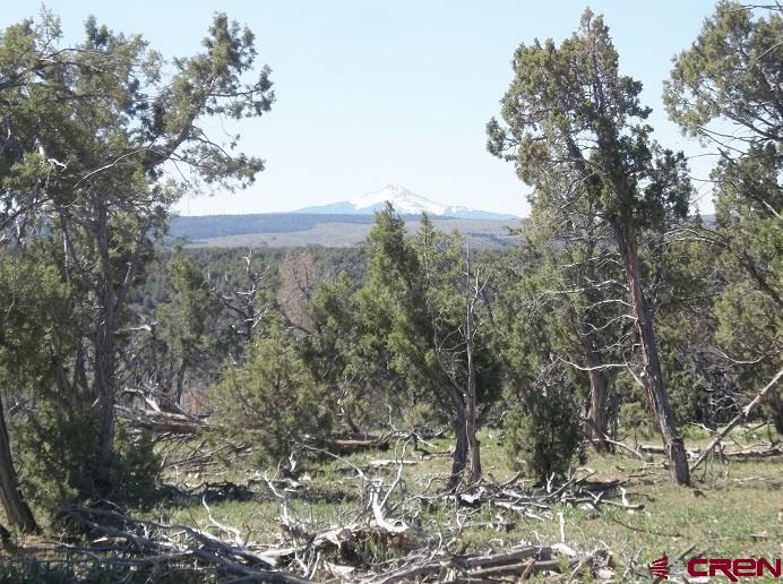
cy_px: 292
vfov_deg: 17.1
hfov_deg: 22.8
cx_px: 392
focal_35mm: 86
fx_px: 1941
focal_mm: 15.4
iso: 80
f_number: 4.3
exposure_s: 1/640
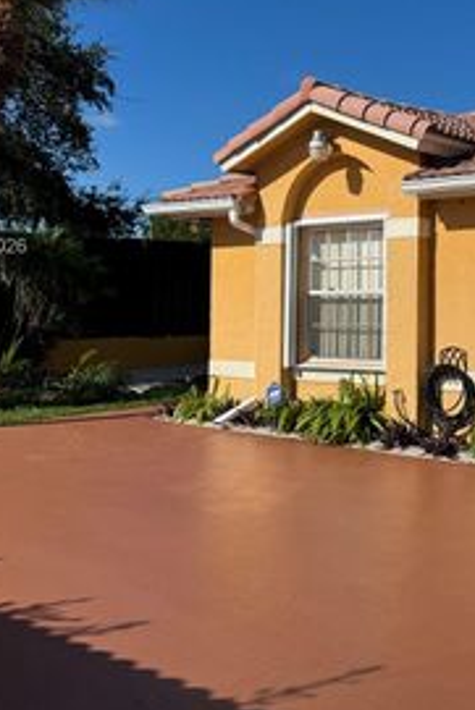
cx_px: 428
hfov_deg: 28.2
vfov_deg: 42.3
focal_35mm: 46
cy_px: 248
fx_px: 909
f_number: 1.78
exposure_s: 1/12346
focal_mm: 6.86
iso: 80
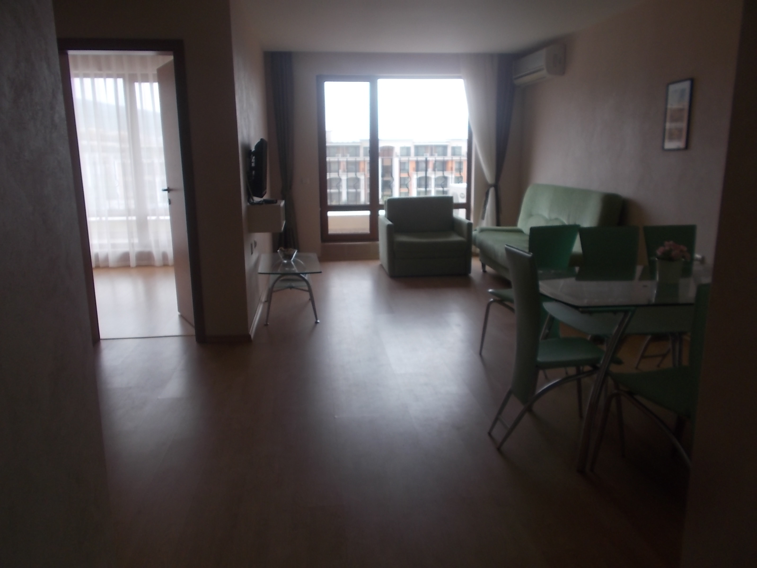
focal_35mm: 26
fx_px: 569
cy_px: 284
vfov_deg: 53.1
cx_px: 378
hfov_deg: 67.3
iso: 80
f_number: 3.2
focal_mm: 4.6
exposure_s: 1/125
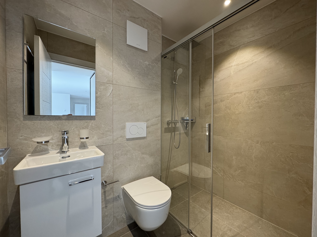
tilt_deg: +0.0
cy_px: 118
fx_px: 128
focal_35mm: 14
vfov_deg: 85.7
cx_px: 158
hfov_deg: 102.1
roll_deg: +0.1
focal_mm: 2.22
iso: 320
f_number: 2.2
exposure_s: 1/100
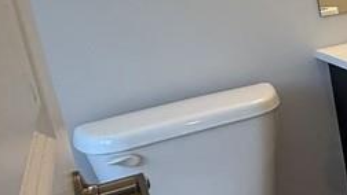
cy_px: 43
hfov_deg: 24.8
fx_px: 571
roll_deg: +5.0
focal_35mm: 62
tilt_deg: -13.9
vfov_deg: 19.3
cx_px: 537
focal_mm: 2.22
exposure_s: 1/120
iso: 250
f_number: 2.2
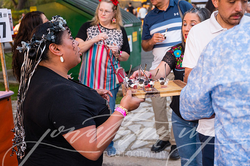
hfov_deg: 44.5
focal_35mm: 44
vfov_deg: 30.5
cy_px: 83
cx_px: 125
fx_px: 305
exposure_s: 1/800
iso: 1600
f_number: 4
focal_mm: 44
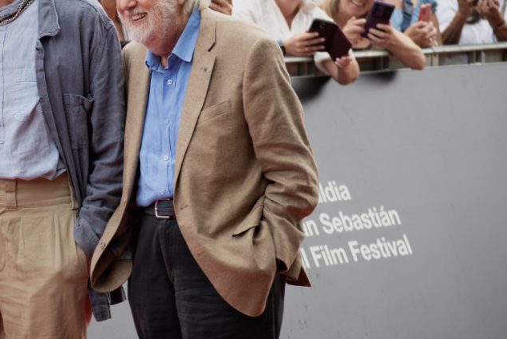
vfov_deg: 6.6
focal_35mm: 209
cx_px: 114
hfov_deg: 9.8
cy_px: 69
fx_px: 2945
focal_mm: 86
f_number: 4.5
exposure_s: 1/640
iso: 450
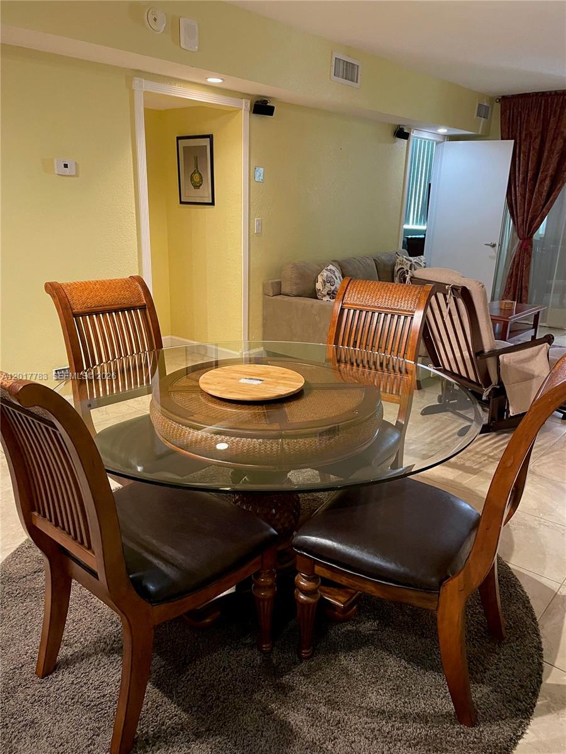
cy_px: 377
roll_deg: -1.7
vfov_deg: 67.3
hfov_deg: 53.1
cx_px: 283
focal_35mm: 26
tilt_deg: -18.7
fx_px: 567
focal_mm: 4.2
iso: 400
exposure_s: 1/60
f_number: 1.6
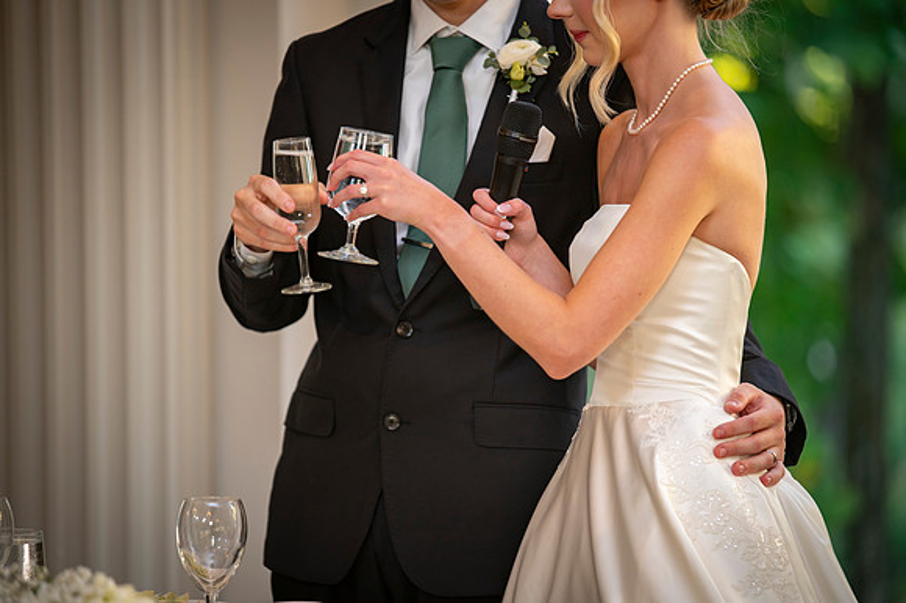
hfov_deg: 10.9
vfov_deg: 7.3
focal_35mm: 189
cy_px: 302
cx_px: 453
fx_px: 4753
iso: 640
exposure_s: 1/100
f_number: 2.8
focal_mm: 185
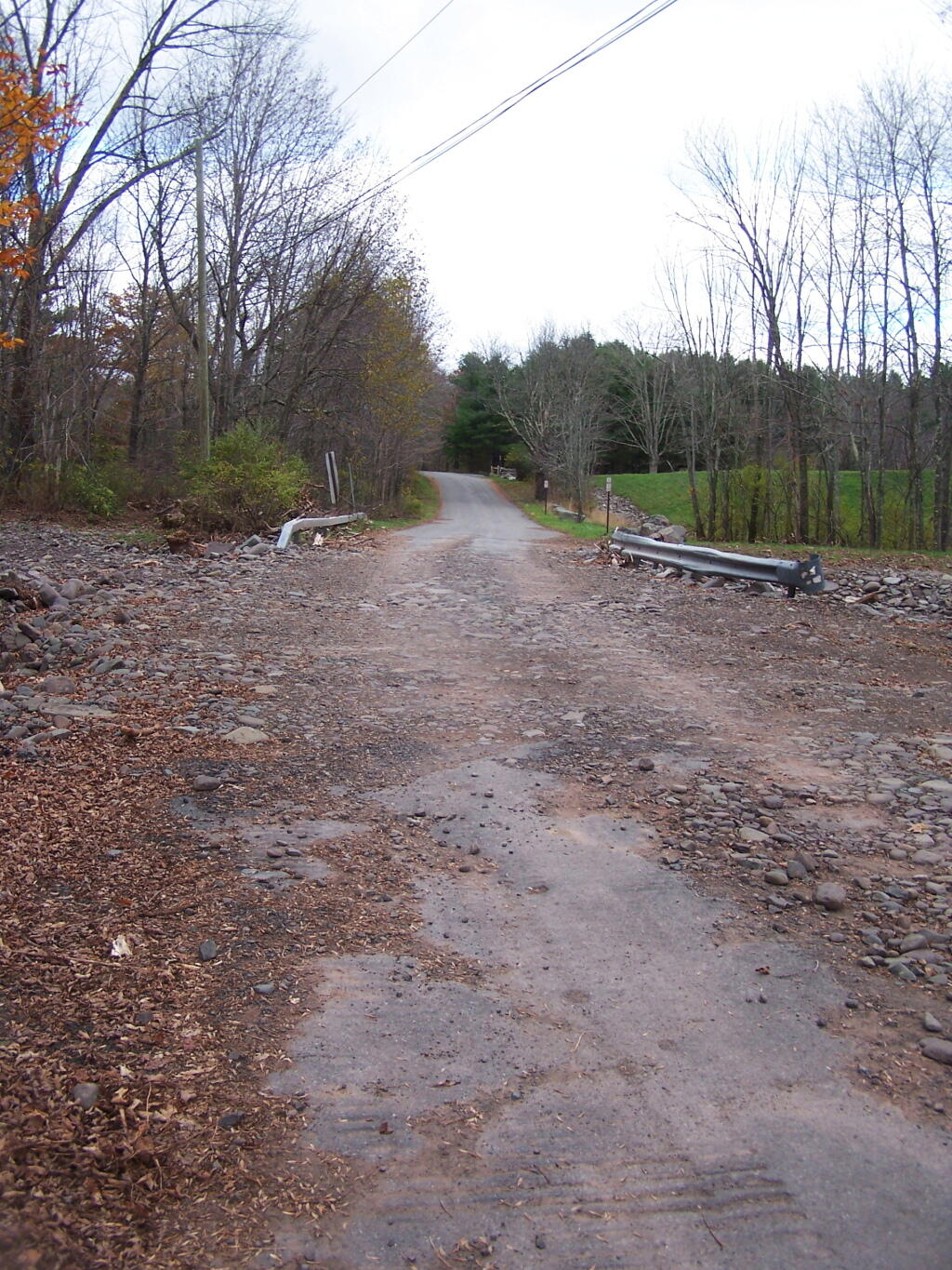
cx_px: 476
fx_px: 1393
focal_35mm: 38
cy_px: 635
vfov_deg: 49.0
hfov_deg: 37.7
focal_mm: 6.3
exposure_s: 1/250
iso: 80
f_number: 2.8
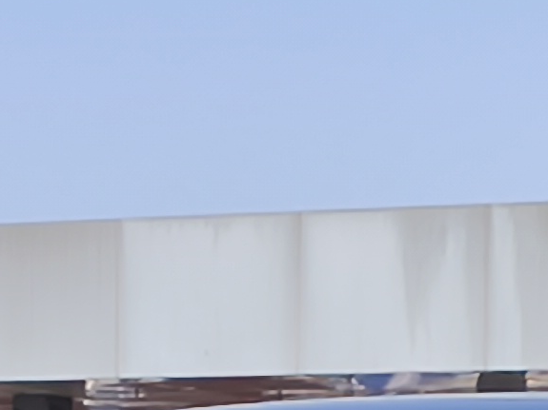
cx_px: 74
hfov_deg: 6.8
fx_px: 4622
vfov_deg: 4.9
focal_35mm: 292
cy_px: 1190
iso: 80
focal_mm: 5.84
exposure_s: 1/2404
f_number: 1.6
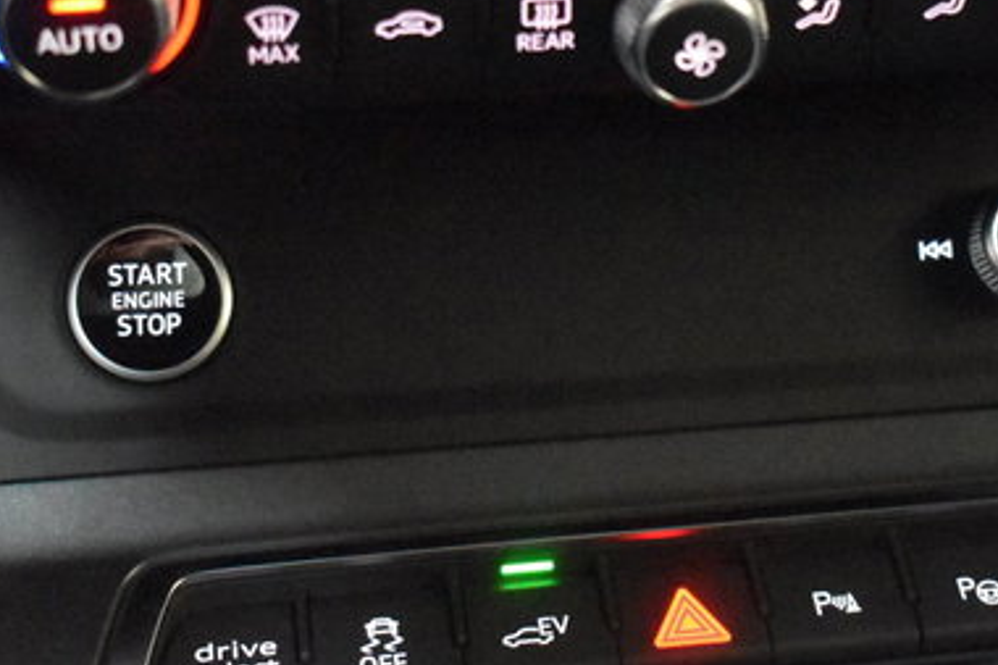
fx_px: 2411
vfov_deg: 15.7
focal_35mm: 87
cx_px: 609
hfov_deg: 23.3
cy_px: 204
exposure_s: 1/80
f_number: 4.2
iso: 12800
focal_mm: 29
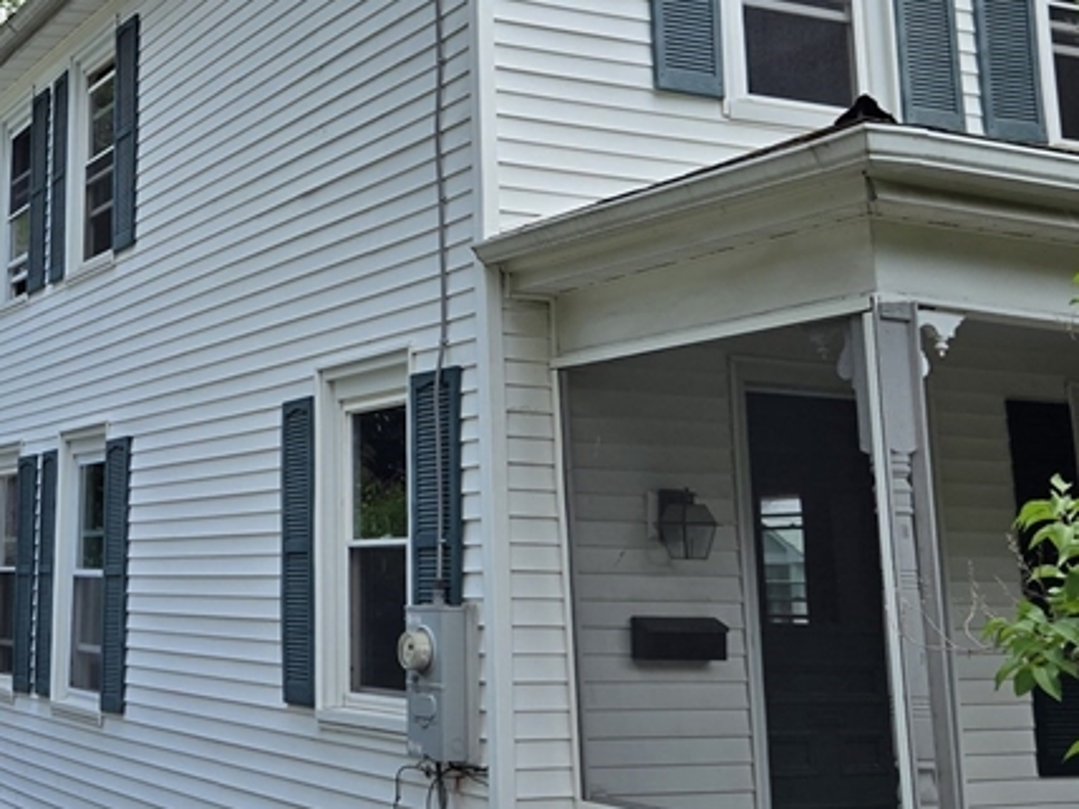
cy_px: 186
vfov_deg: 26.2
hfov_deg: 34.2
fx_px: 1714
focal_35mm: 55
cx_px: 262
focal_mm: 5.4
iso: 25
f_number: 1.8
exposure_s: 1/1593
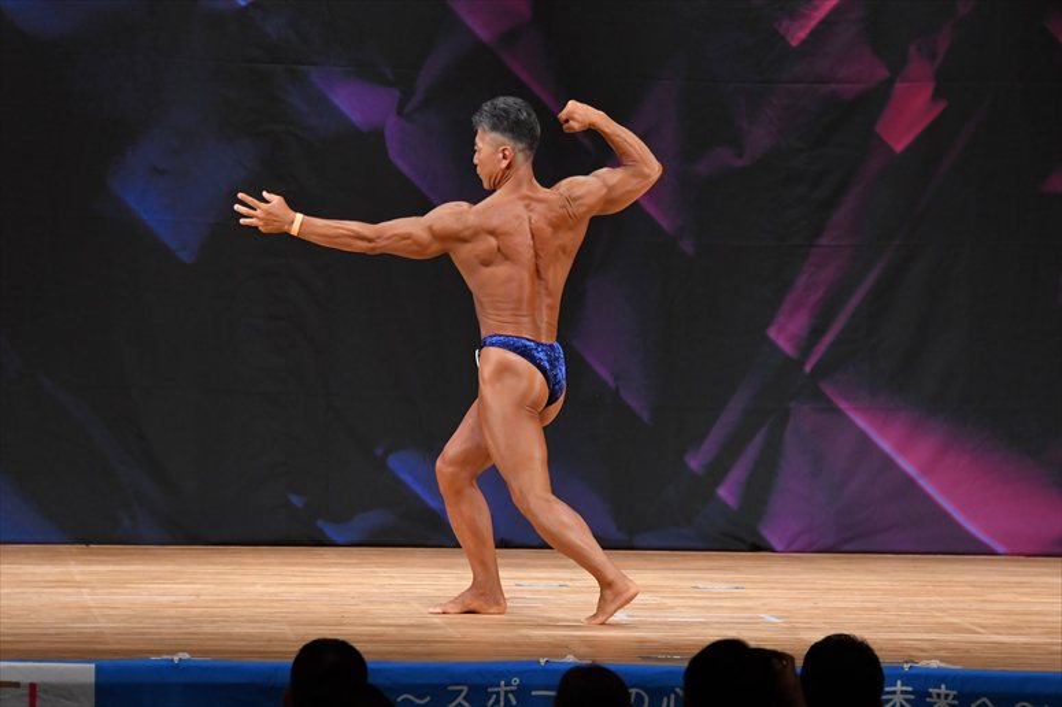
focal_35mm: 240
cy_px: 354
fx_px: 7077
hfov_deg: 8.6
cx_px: 531
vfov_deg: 5.7
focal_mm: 160
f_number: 5.6
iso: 3200
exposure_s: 1/400
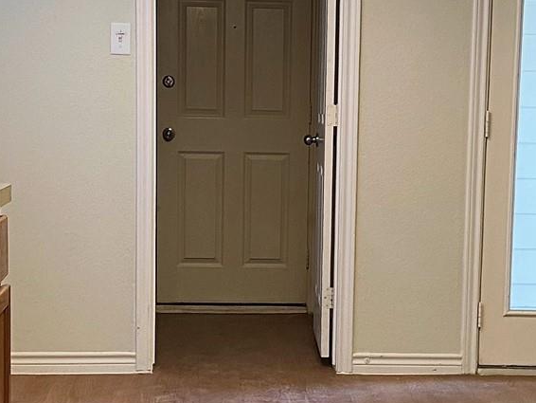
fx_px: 1456
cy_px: 318
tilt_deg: -8.1
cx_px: 313
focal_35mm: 94
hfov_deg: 20.8
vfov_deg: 15.6
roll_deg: -0.7
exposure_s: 1/60
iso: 160
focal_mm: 4.25
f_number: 1.8
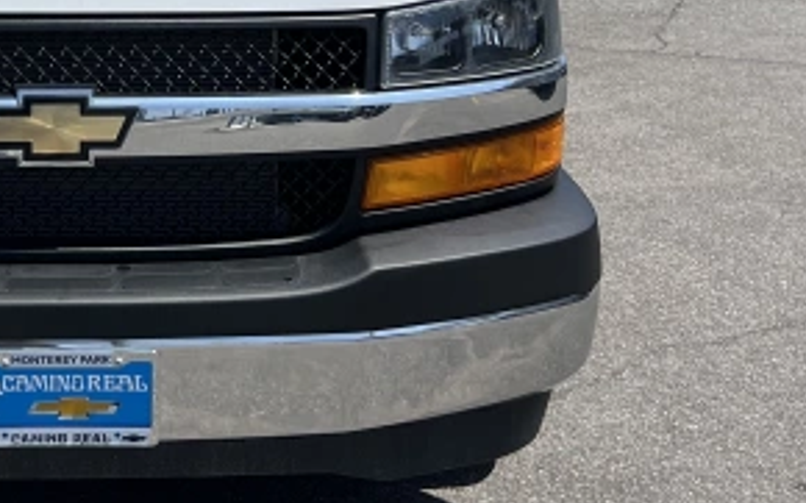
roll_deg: +2.9
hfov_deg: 25.6
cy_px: -131
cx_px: -22
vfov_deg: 16.3
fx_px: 1669
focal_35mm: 76
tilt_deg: -5.6
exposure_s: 1/6211
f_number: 1.5
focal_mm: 5.7
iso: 50
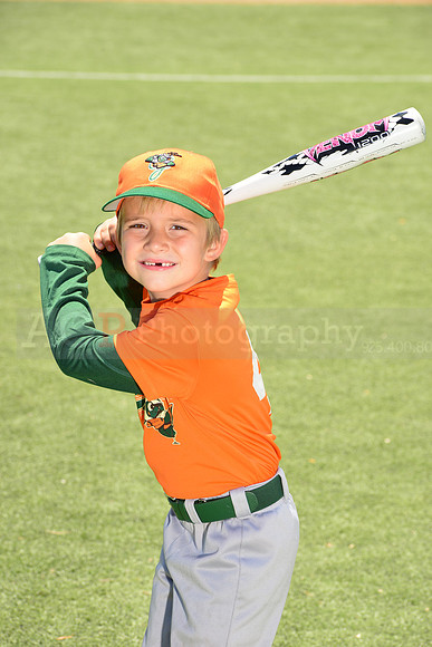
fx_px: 2428
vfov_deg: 15.2
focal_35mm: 135
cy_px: 324
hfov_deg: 10.2
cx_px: 216
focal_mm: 135
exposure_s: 1/250
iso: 250
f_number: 11
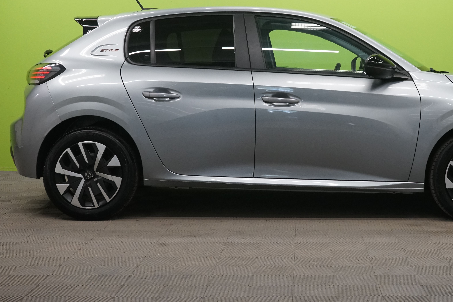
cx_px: 302
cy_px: 82
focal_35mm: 69
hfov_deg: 29.0
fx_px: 868
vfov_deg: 19.6
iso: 2000
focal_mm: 47
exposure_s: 1/25
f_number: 9
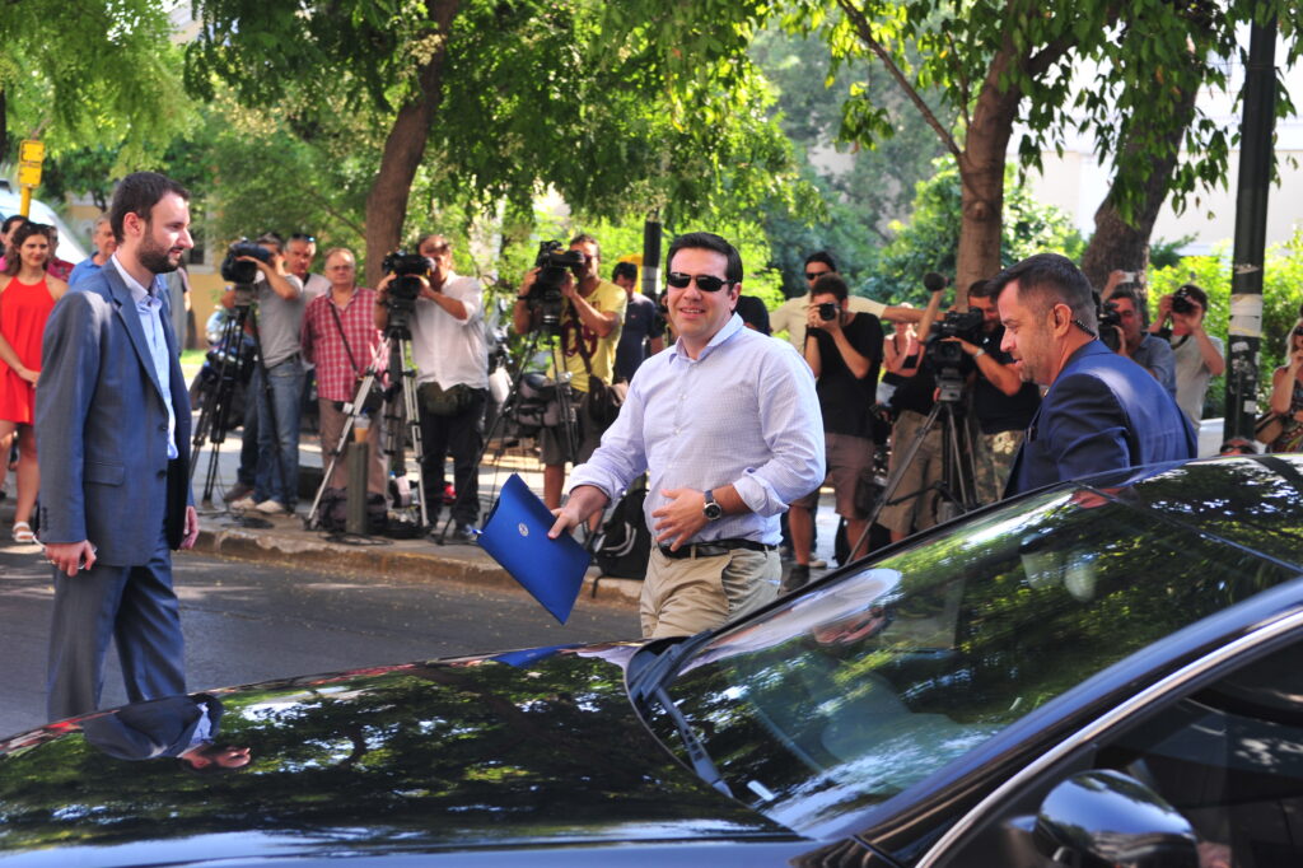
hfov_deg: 32.4
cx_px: 652
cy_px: 434
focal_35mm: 62
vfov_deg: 21.9
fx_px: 2243
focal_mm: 62
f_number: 5.6
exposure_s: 1/200
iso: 400
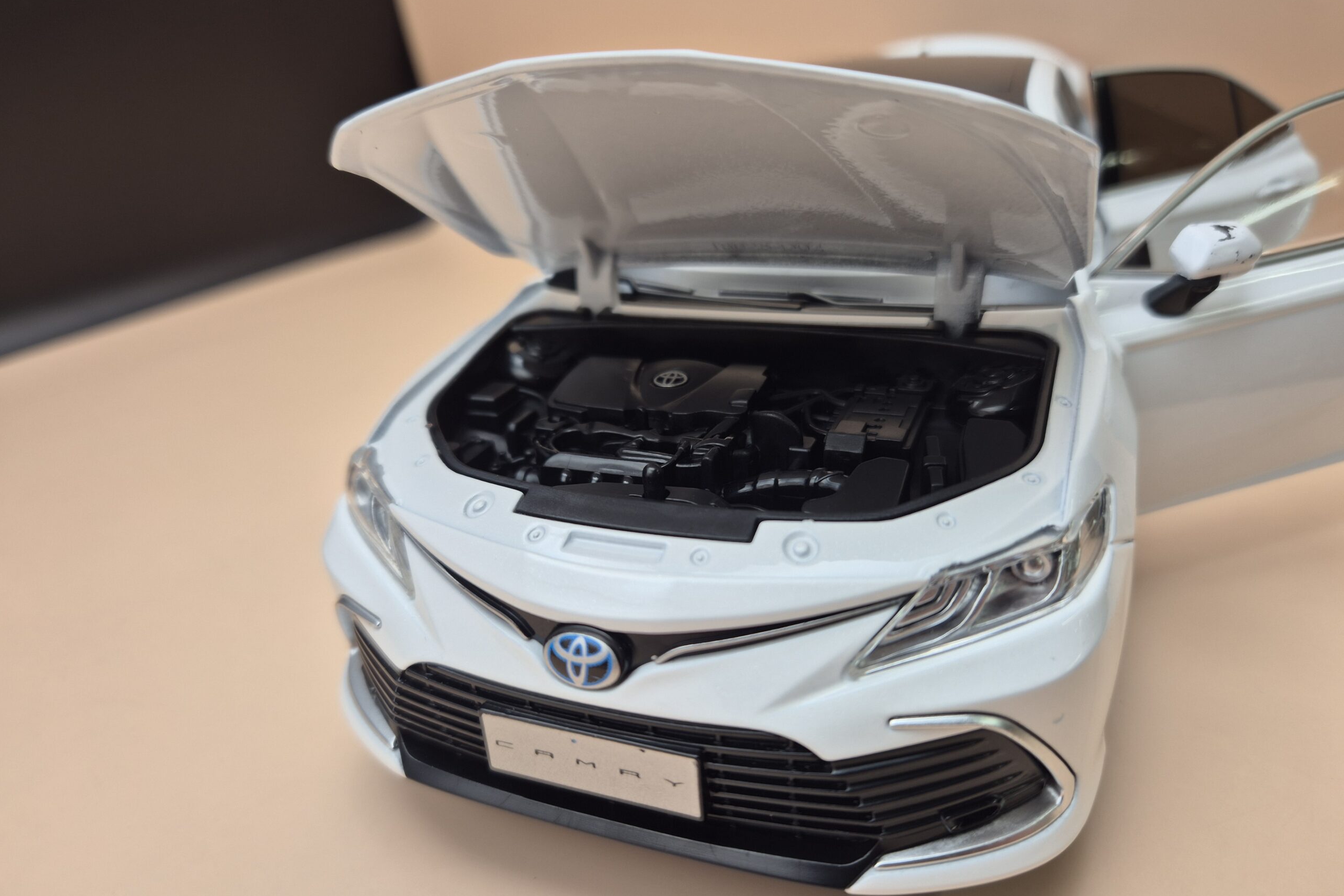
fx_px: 896
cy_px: 466
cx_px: 673
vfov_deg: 53.1
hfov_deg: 73.7
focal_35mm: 24
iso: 32
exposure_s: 1/100
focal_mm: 5.4
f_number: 1.8
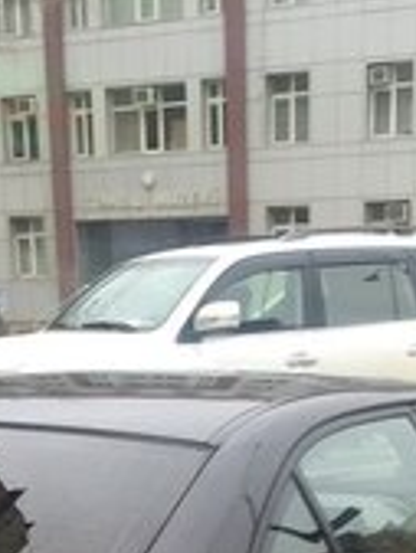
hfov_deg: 17.4
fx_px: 1360
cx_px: 226
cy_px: 753
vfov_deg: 20.6
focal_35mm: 85
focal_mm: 4.15
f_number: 2.2
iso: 40
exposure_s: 1/33
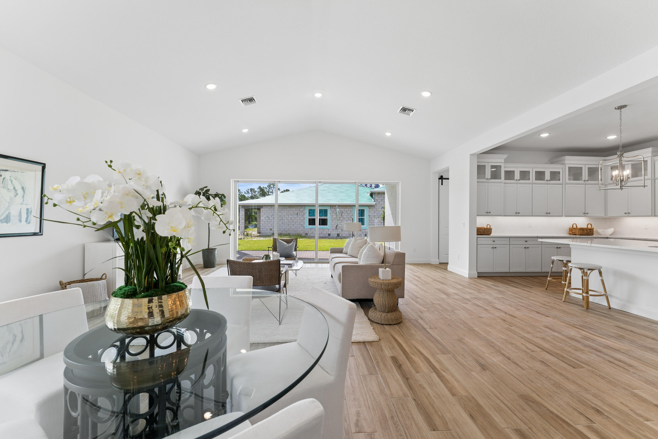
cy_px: 220
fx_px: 269
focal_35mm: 15
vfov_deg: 78.5
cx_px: 329
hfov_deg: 101.5
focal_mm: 14.7
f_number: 8
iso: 200
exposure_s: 1/20
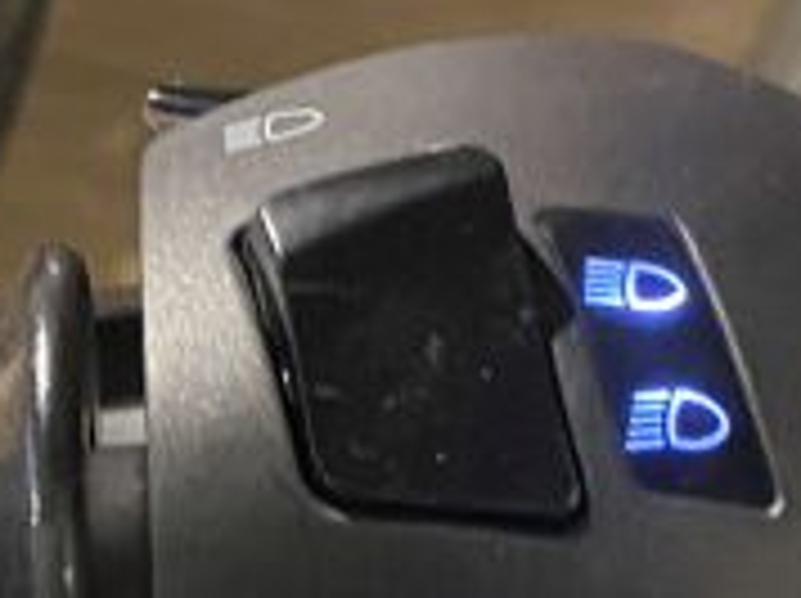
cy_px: 767
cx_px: -202
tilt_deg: -47.0
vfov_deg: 9.4
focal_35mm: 155
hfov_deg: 12.4
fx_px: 3582
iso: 200
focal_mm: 4.25
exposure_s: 1/50
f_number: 1.8
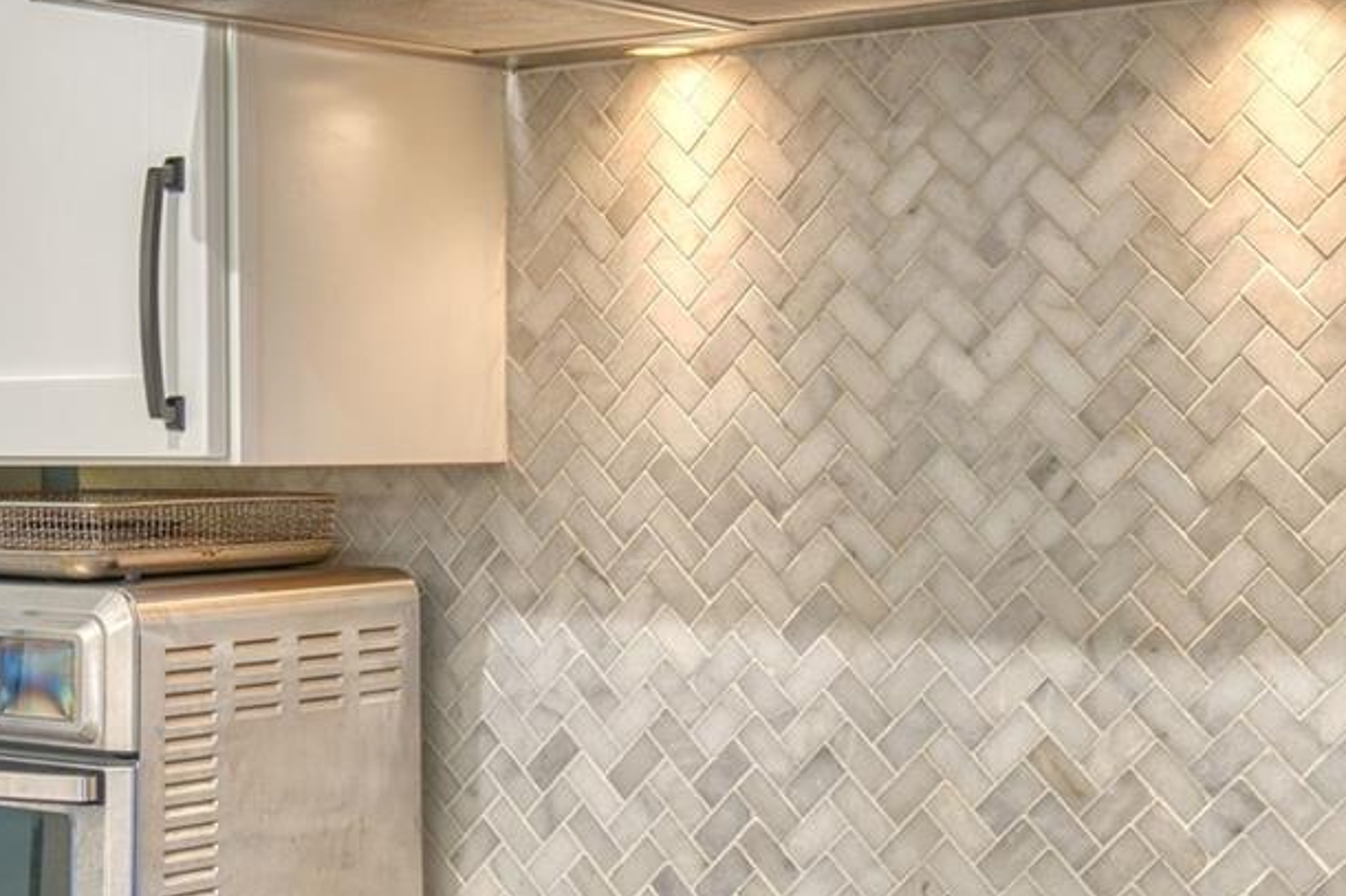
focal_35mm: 76
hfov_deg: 26.4
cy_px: 422
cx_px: 377
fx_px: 2841
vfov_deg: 17.9
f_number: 5.6
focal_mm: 29
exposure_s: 1/20
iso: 500
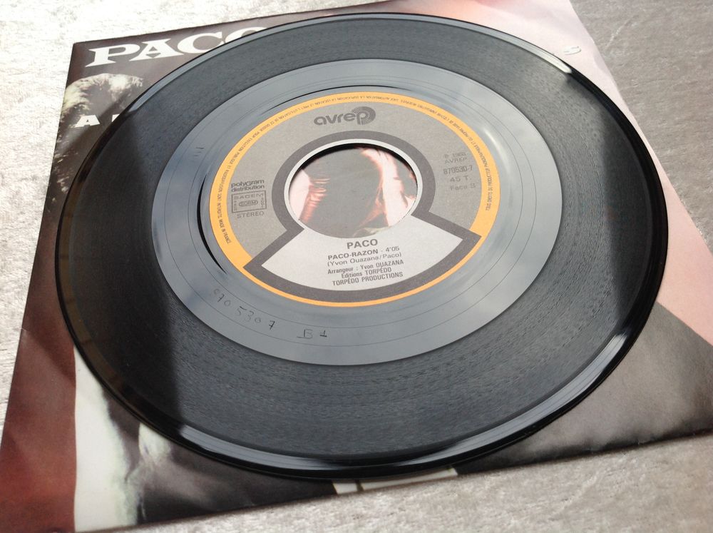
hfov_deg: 52.7
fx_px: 720
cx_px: 356
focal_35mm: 35
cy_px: 266
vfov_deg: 40.6
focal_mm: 4.28
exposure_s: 1/60
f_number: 2.4
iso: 64
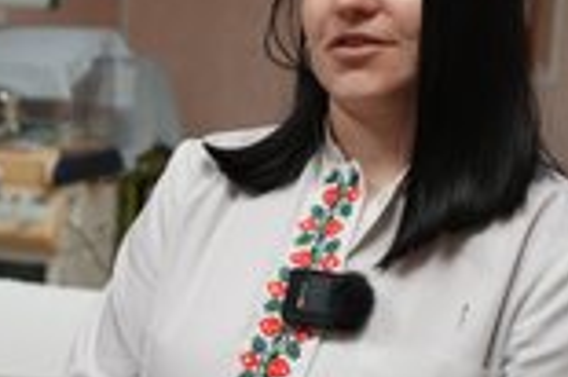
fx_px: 1671
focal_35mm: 106
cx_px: 40
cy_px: 229
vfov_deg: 12.9
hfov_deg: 18.9
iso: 1000
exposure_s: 1/160
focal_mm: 41
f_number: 4
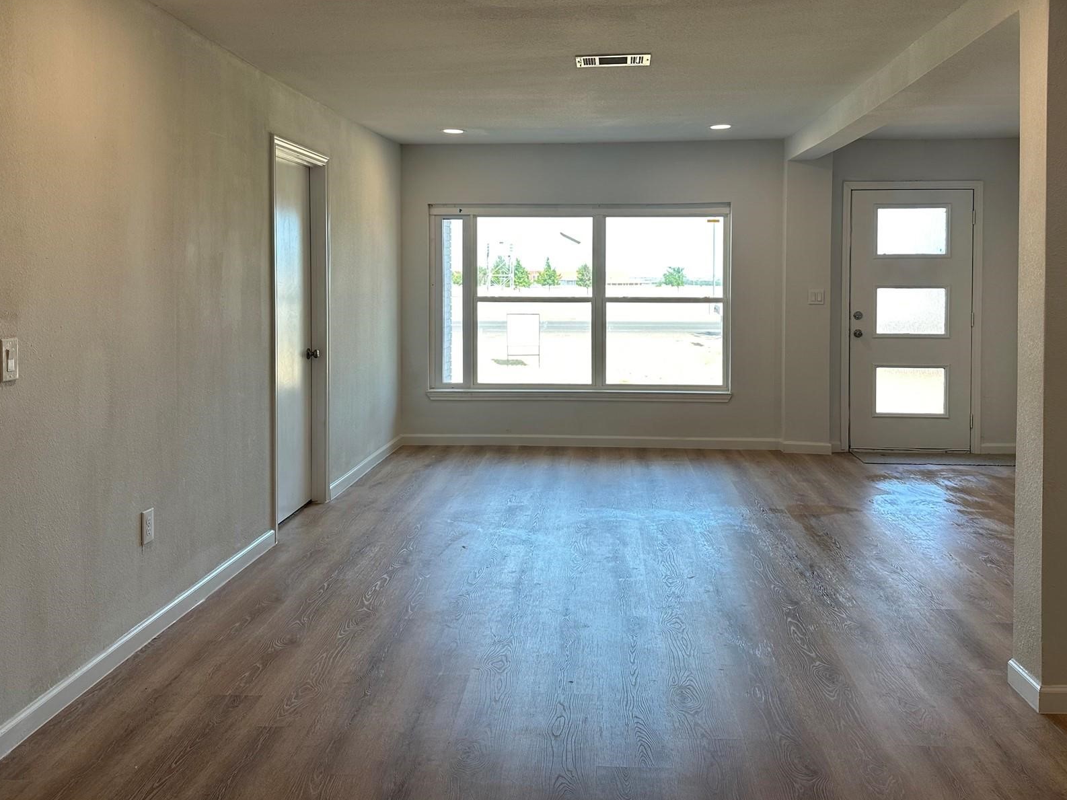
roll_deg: -0.5
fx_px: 955
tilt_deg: -2.0
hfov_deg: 58.3
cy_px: 299
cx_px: 565
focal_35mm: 31
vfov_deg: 45.0
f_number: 1.78
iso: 80
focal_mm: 6.86
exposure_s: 1/189
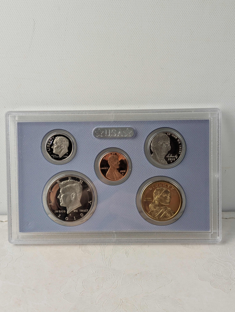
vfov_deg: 38.9
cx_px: 118
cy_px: 156
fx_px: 442
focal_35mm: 49
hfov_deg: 29.7
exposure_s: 1/120
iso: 72
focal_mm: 6.9
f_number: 1.68
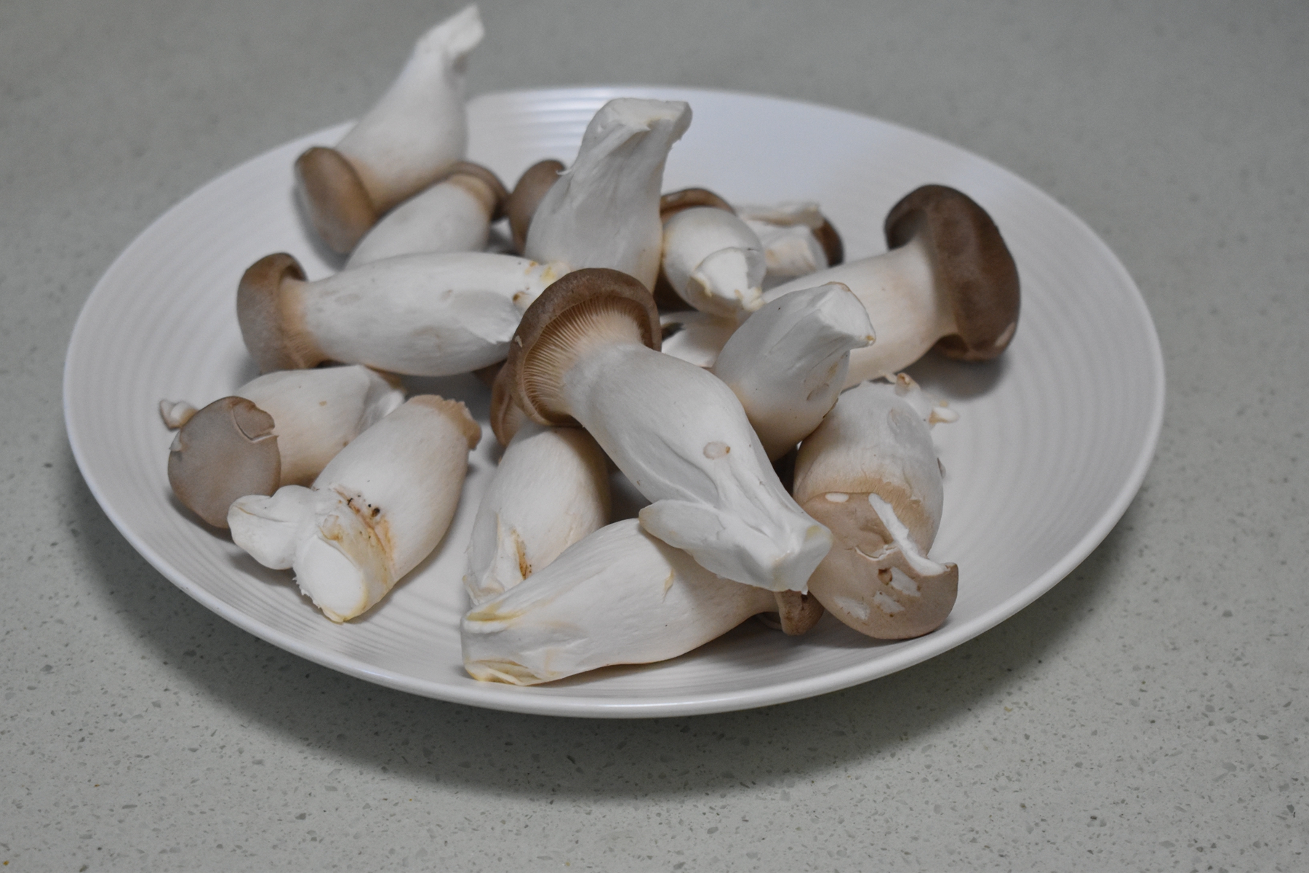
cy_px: 436
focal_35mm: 78
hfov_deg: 26.0
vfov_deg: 17.5
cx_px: 654
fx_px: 2836
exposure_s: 1/80
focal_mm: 52
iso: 2500
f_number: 5.6
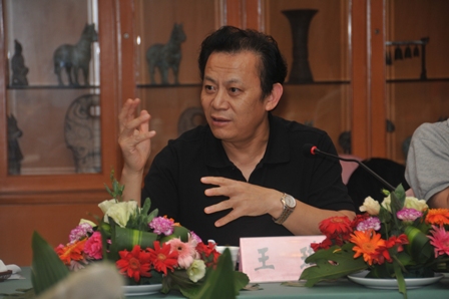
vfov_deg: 7.6
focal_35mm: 180
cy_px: 150
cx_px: 224
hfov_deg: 11.4
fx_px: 2243
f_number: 5.3
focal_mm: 120
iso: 250
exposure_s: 1/160
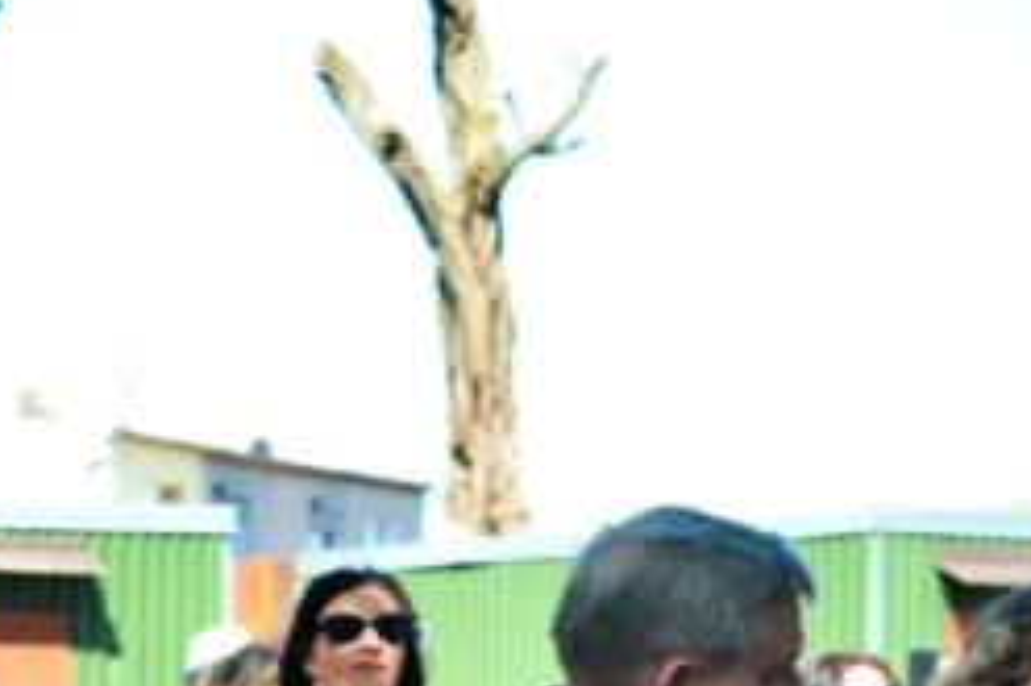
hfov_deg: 11.6
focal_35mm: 170
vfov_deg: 8.0
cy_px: 763
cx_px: -453
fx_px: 4865
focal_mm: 55
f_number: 4.5
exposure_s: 1/200
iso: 250
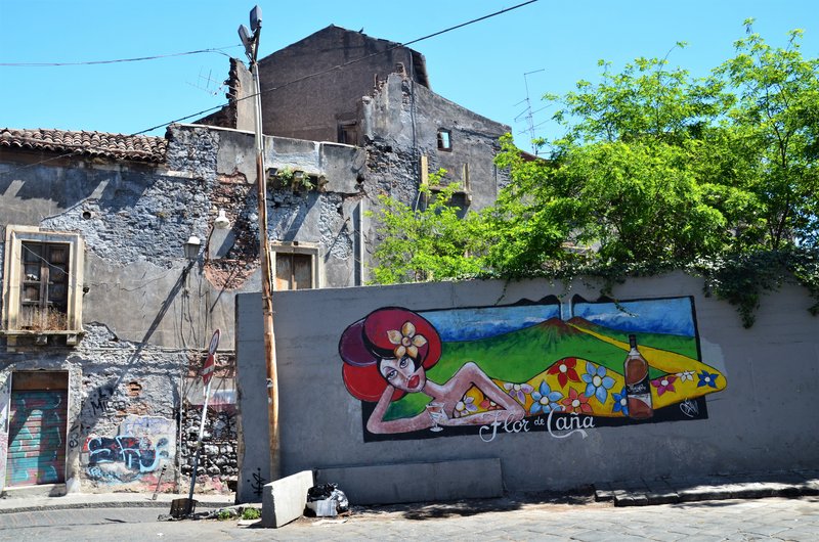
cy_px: 271
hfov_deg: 59.6
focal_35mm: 32
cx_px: 410
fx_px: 715
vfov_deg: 41.5
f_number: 9
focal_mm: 21
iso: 320
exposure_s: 1/125
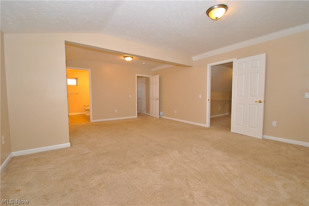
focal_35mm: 15
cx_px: 154
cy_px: 103
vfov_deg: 77.4
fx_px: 129
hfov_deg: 100.3
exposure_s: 1/60
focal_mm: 10
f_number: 7.1
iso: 800
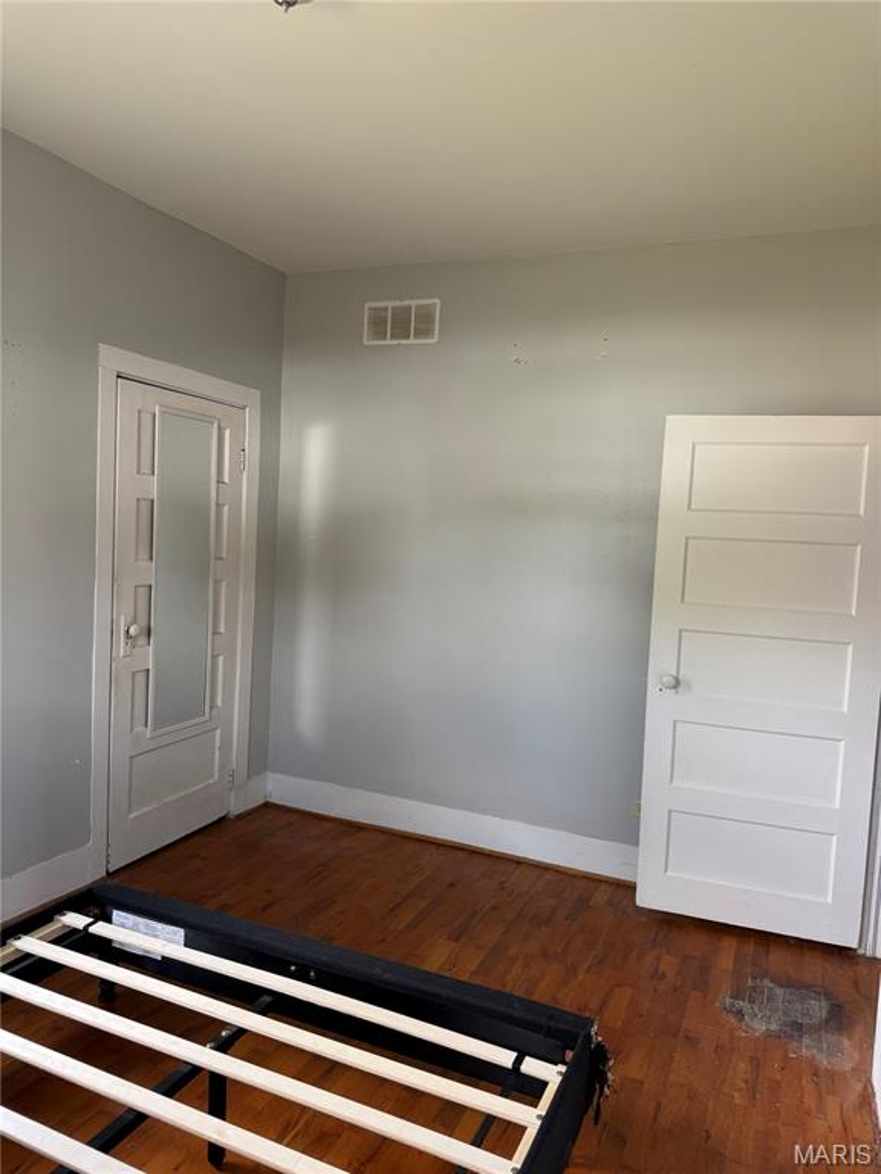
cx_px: 440
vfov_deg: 71.6
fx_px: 814
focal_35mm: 24
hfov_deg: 56.8
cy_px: 587
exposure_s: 1/86
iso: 200
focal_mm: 6.76
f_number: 1.78
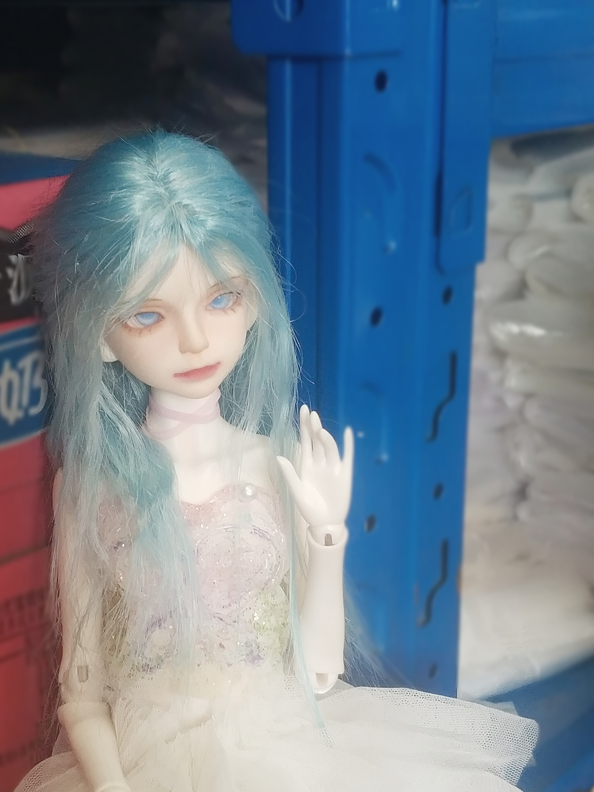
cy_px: 416
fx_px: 869
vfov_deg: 49.0
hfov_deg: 37.7
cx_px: 264
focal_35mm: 38
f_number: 2
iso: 276
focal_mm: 4.5
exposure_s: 1/25
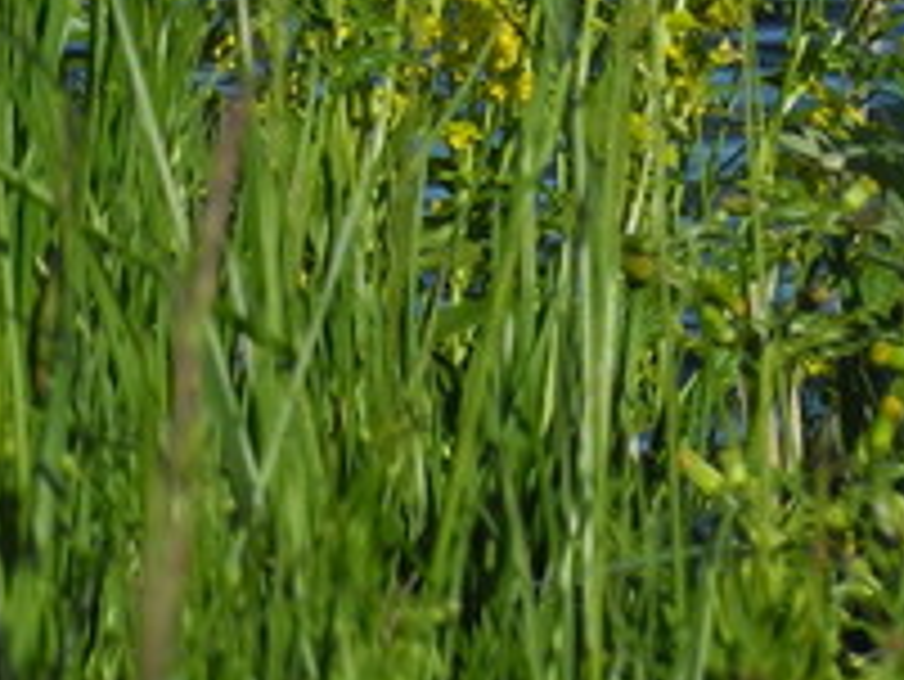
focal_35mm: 239
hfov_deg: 8.3
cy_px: -793
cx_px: 216
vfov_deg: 6.0
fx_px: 6245
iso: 100
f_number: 5
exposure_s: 1/1000
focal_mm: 10.7
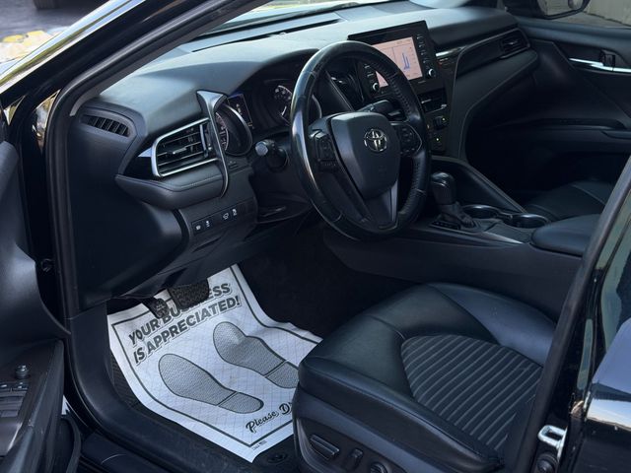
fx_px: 875
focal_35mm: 48
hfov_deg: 39.7
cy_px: 236
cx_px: 316
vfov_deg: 30.3
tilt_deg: -22.8
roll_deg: +0.8
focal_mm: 6.76
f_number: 1.78
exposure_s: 1/185
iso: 200
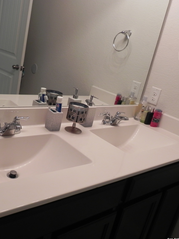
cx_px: 55
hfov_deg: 40.0
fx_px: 241
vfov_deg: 52.6
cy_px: 120
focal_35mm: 35
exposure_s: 1/30
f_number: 2.8
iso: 163
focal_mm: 4.6
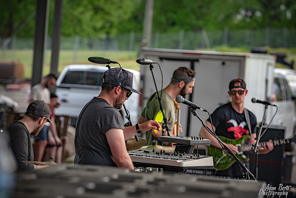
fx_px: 1680
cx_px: 148
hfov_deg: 10.1
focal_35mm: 204
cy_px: 97
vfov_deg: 6.7
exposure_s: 1/500
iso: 500
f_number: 5.6
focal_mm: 200
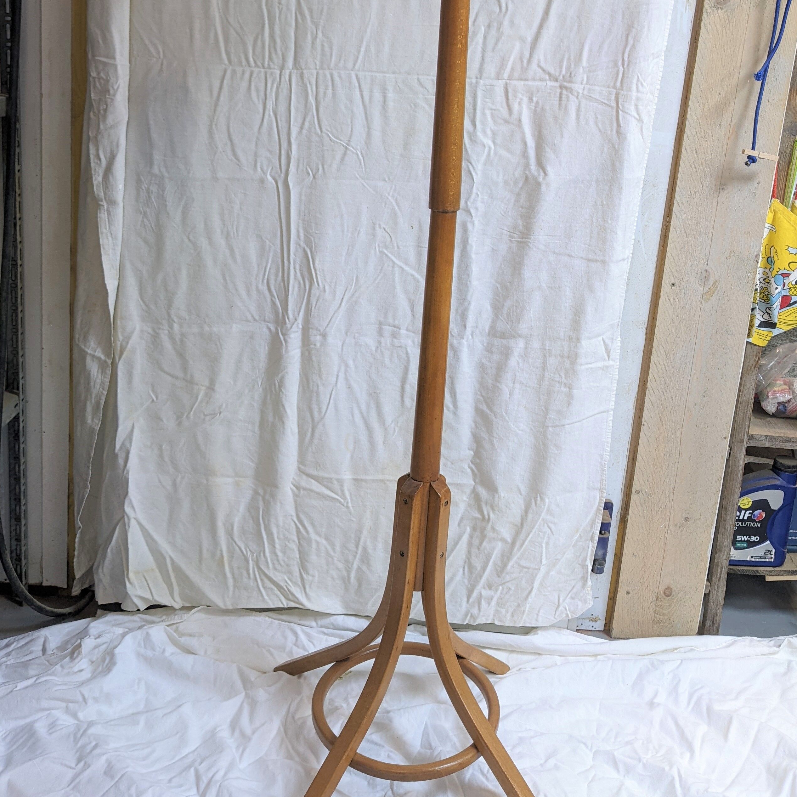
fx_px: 990
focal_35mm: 38
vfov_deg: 43.1
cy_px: 251
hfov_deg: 43.8
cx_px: 420
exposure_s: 1/25
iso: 68
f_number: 1.73
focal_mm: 4.38
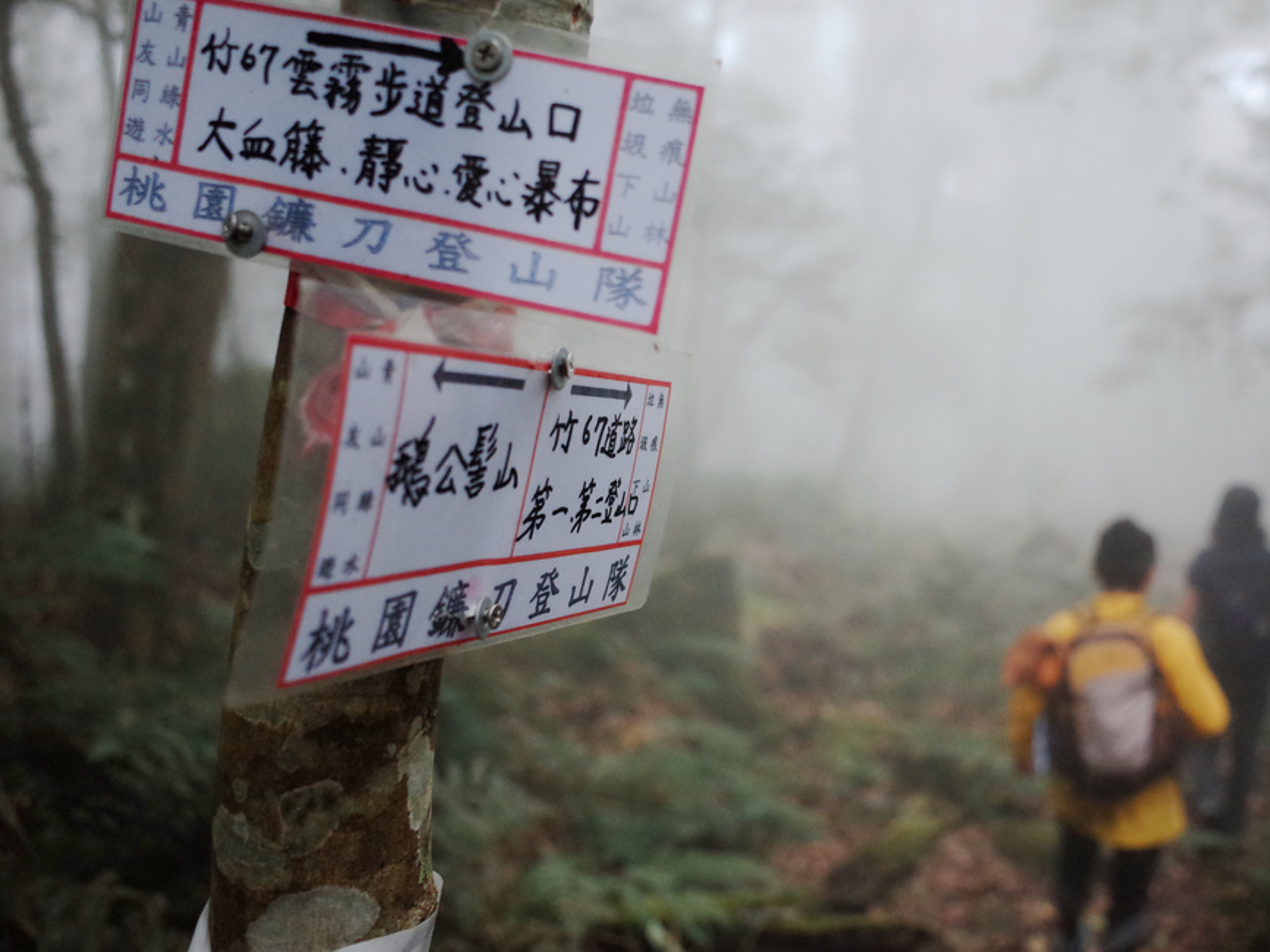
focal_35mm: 31
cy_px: 480
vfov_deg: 45.4
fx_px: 1137
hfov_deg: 58.1
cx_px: 725
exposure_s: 1/125
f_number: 2.8
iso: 1600
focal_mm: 18.3
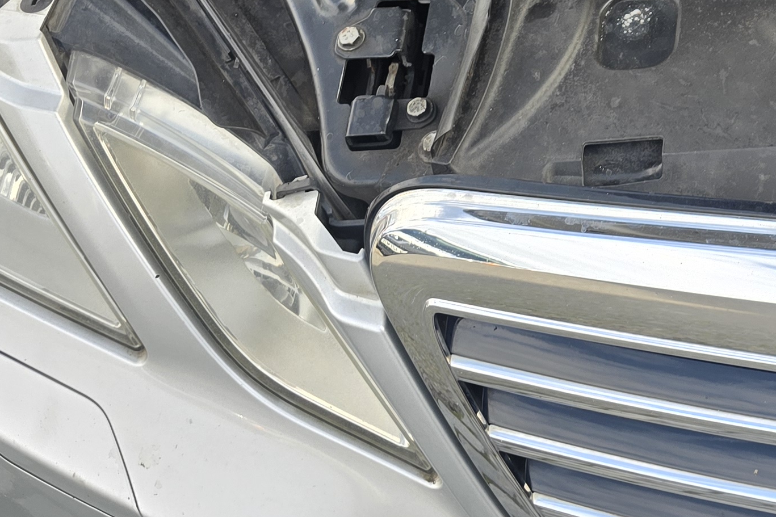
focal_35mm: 70
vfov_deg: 17.0
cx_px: 969
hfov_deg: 25.4
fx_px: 1509
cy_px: -322
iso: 16
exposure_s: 1/180
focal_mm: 6.3
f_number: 1.7
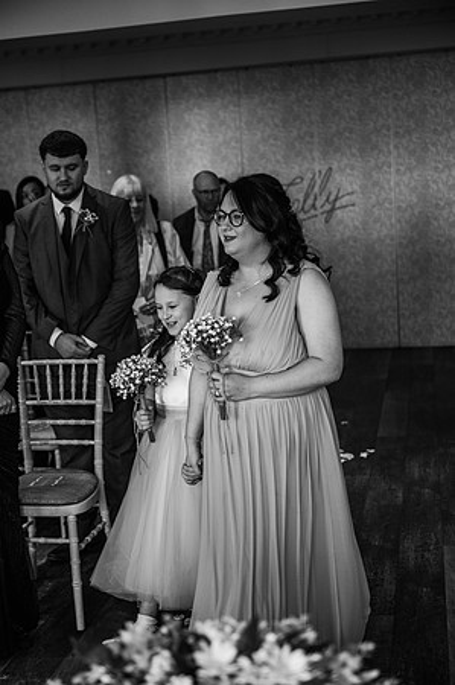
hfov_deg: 28.0
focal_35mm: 48
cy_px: 342
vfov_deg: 41.2
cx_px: 228
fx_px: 912
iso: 1000
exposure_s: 1/200
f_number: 2.8
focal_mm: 48
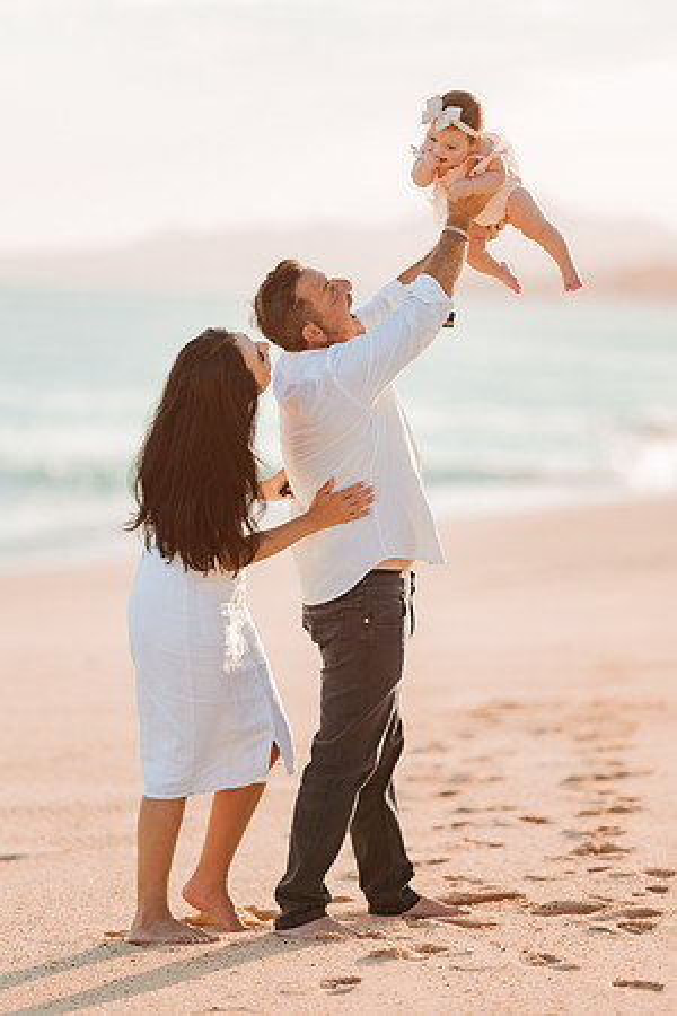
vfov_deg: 15.2
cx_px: 338
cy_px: 508
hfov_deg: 10.2
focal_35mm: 135
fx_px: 3808
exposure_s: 1/3200
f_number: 1.8
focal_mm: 135
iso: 100
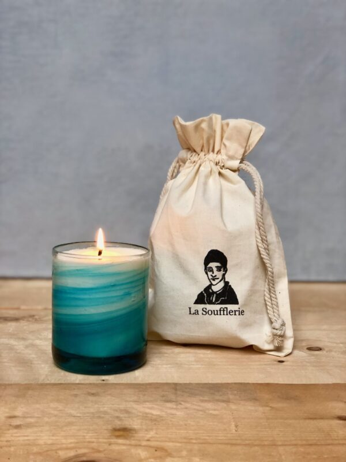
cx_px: 173
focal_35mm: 57
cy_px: 231
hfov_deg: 25.7
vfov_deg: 33.8
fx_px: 760
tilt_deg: -8.9
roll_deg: +0.0
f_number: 2.8
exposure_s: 1/30
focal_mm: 6.6
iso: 32
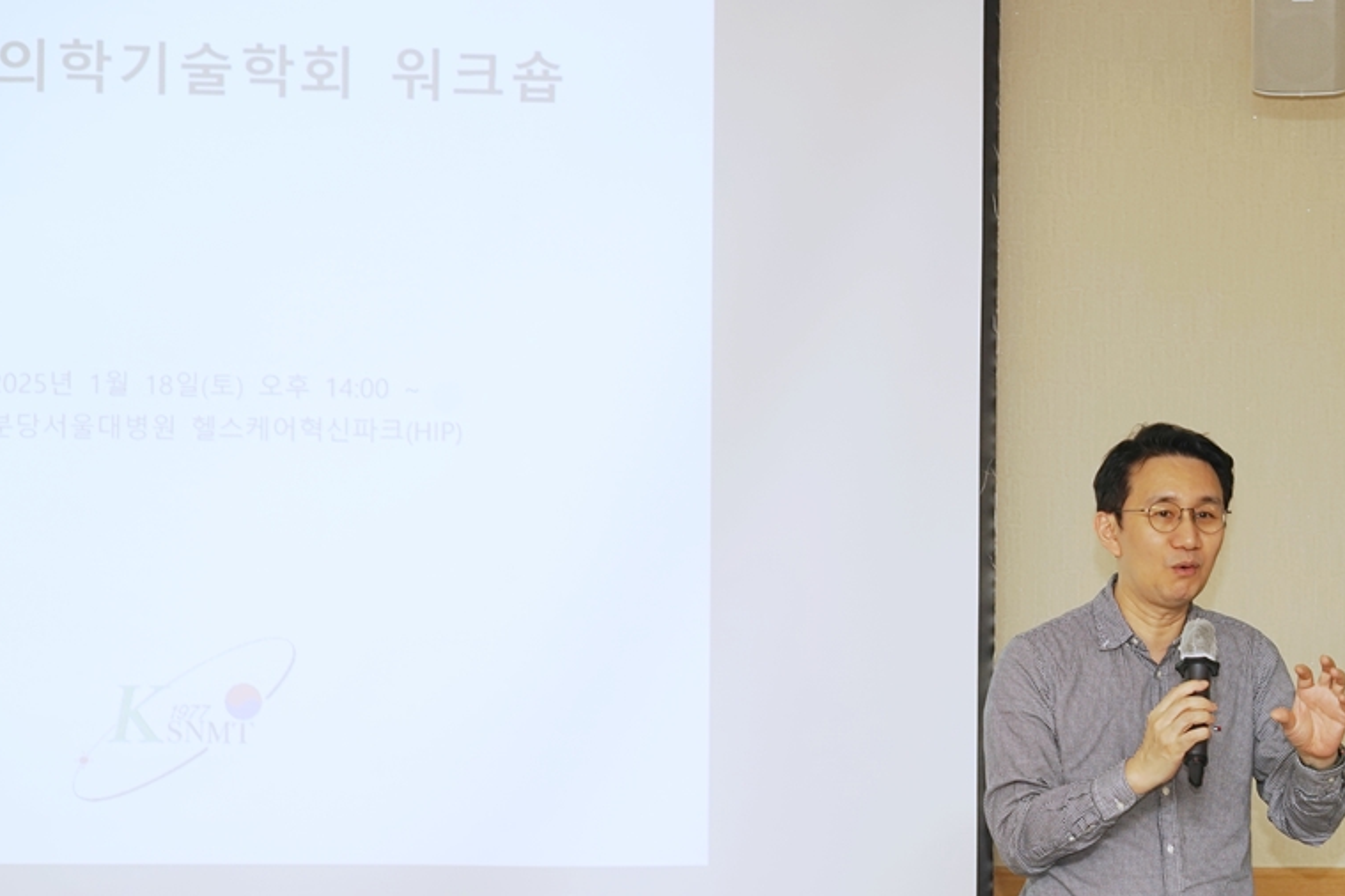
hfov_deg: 18.2
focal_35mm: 112
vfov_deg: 12.2
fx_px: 4184
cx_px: 789
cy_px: 559
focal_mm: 85
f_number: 5
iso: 400
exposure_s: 1/60
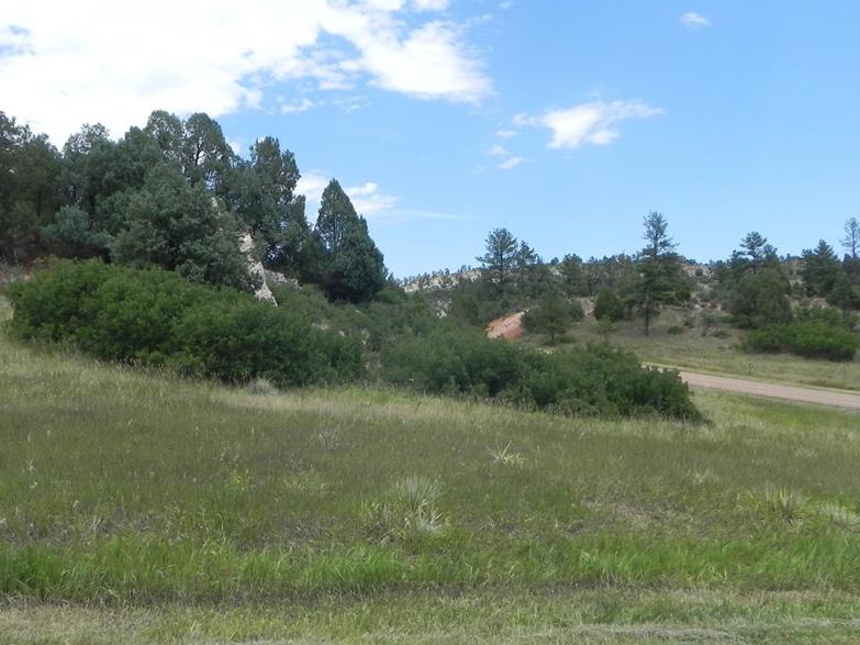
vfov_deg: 41.8
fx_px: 845
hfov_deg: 53.7
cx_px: 353
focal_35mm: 34
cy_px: 326
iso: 160
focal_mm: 4.6
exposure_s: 1/310
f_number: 7.1
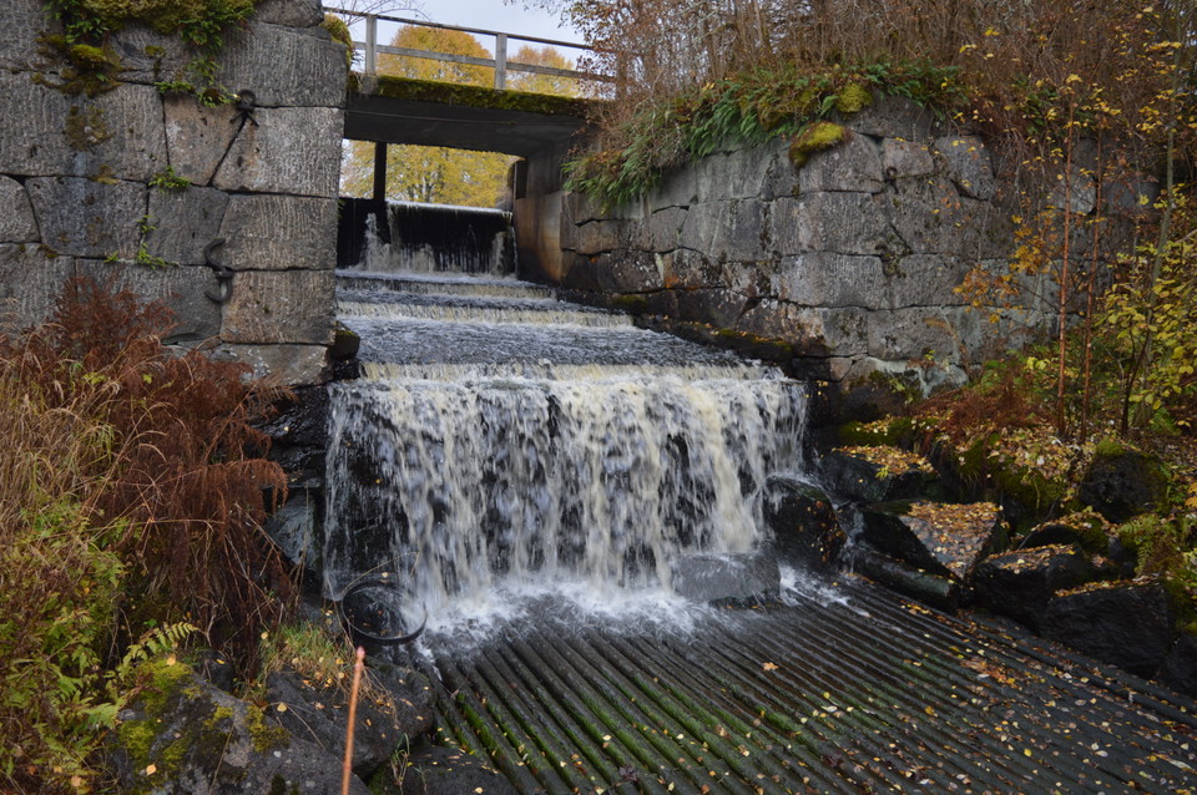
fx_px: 996
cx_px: 598
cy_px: 398
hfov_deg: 62.0
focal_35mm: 30
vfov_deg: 43.5
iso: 100
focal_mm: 20
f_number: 3.5
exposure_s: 1/60
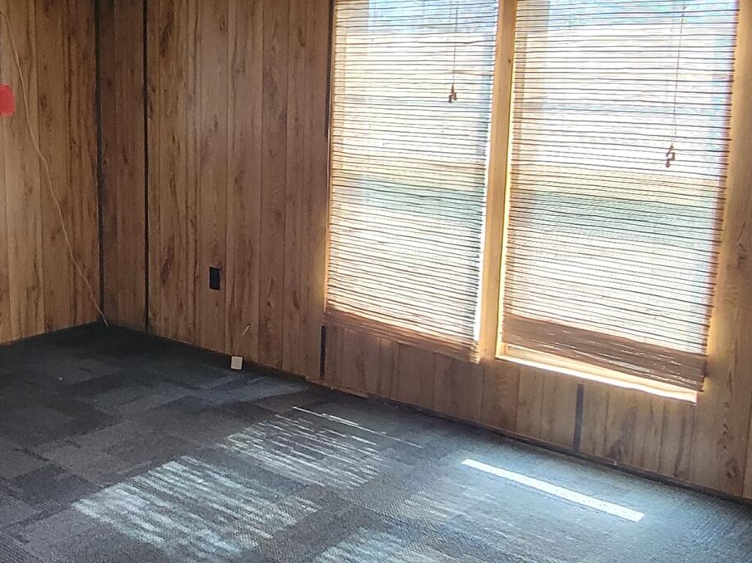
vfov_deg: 34.2
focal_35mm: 42
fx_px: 912
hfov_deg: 43.7
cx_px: 209
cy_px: 218
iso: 250
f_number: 2.2
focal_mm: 2.2
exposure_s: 1/60
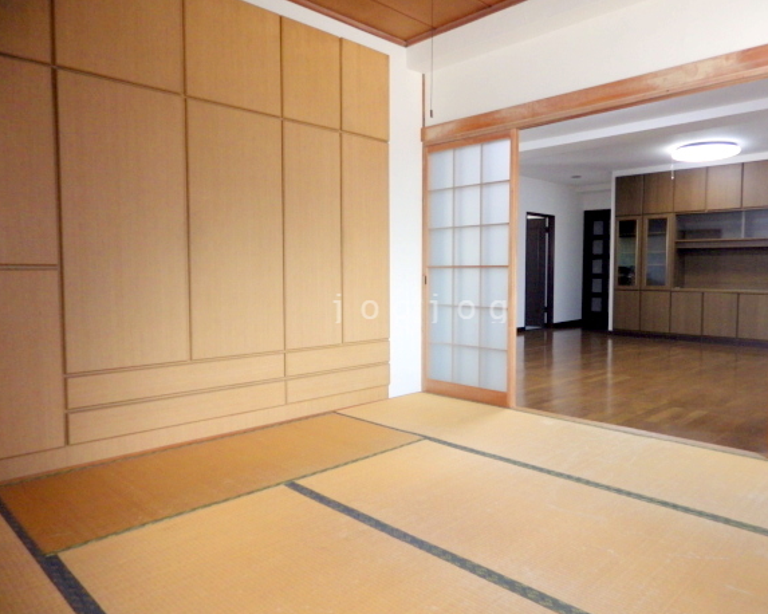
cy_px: 307
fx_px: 545
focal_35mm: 24
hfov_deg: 70.1
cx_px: 422
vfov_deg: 58.7
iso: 320
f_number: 3.1
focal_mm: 4
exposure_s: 1/45
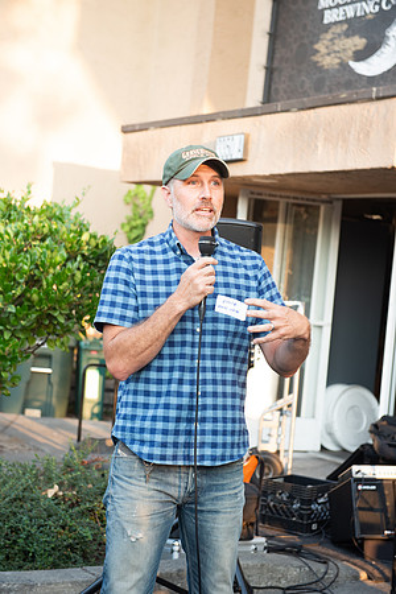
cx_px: 198
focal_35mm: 70
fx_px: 1155
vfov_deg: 28.8
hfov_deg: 19.5
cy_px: 297
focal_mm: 70
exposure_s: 1/125
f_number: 4
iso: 400
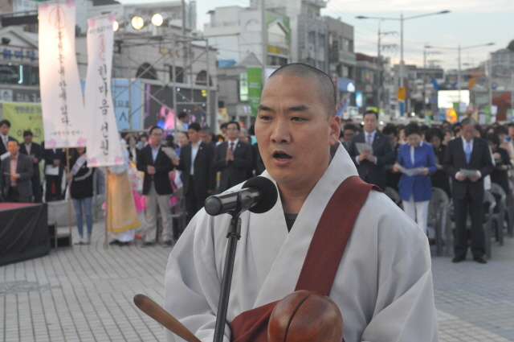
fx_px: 749
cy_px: 171
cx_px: 257
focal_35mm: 52
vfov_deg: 25.7
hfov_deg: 37.9
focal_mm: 35
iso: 2500
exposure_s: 1/640
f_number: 5.6
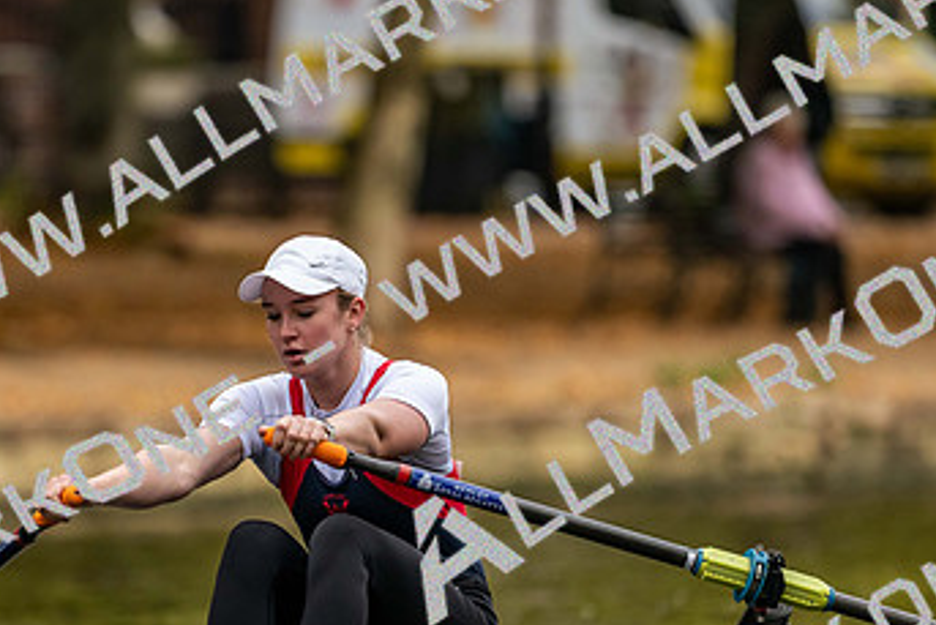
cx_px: 180
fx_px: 17609
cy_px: 367
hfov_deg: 3.0
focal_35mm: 677
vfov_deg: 2.0
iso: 1600
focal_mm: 400
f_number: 4.5
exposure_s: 1/2500
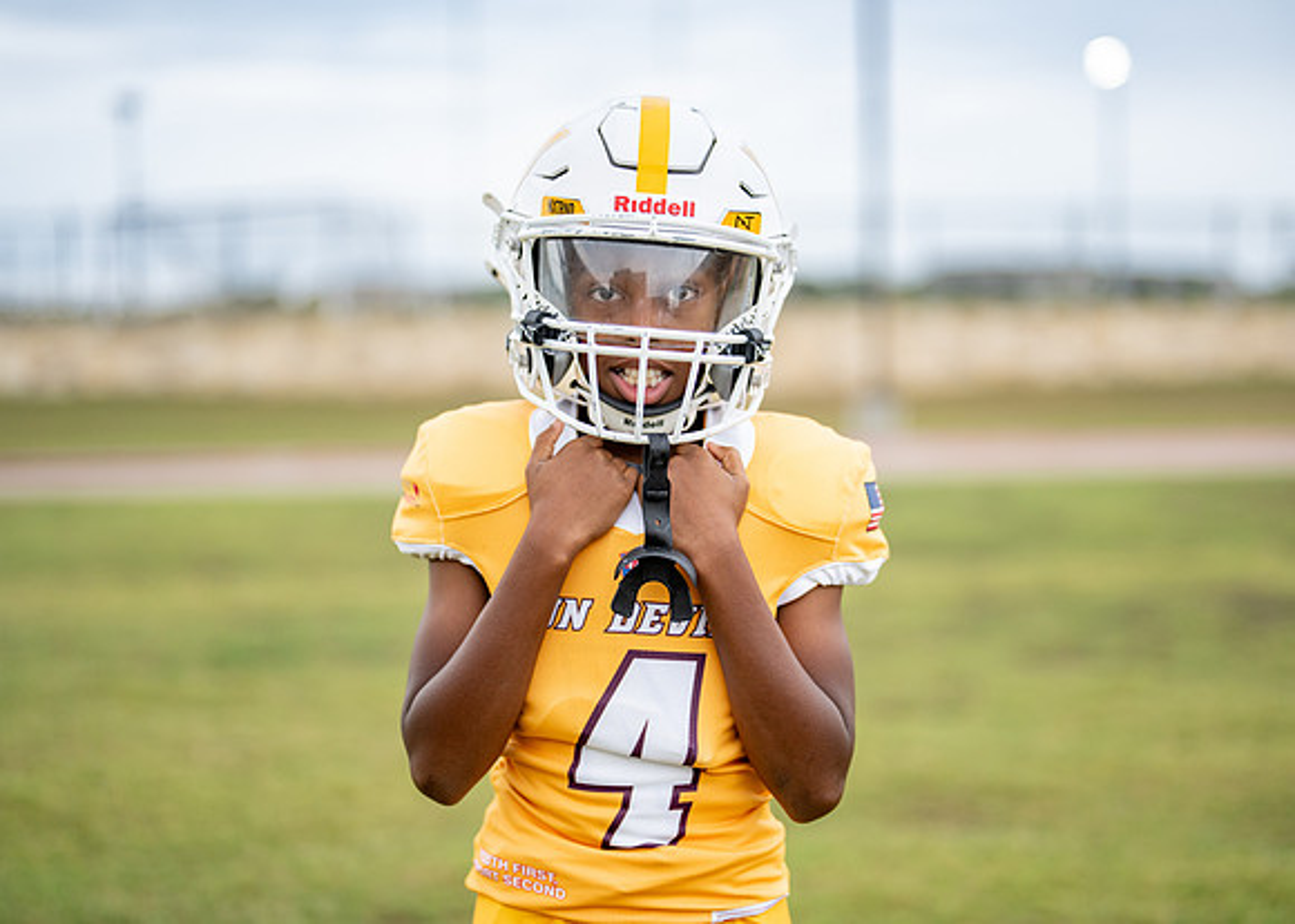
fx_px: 2100
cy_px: 440
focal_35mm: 57
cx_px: 670
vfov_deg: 24.8
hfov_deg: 34.3
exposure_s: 1/1000
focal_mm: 50
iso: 320
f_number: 1.2
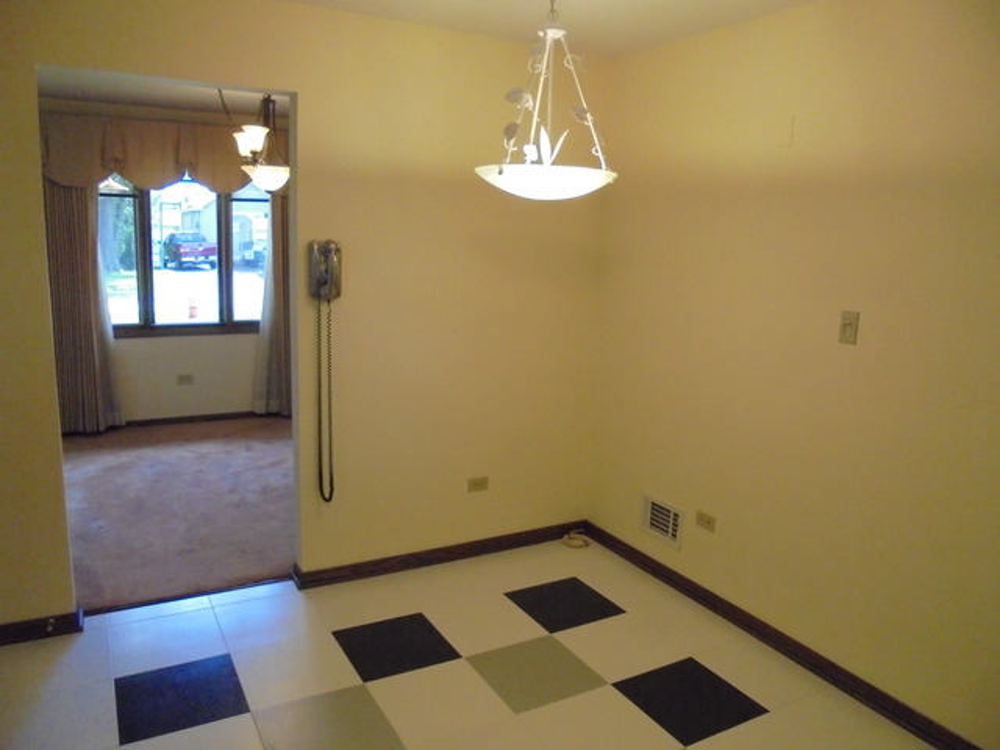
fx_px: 751
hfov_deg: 67.3
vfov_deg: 53.1
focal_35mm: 26
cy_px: 375
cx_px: 500
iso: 400
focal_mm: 4.6
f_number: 3.5
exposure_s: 1/160
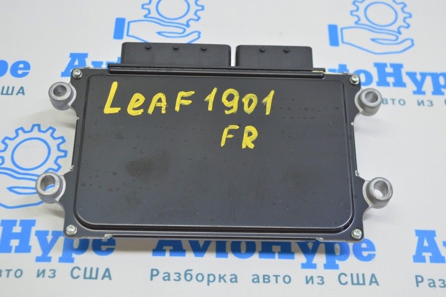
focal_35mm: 57
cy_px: 148
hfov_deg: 35.1
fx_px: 706
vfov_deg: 23.7
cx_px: 223
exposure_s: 1/20
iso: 400
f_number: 5.6
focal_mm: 38
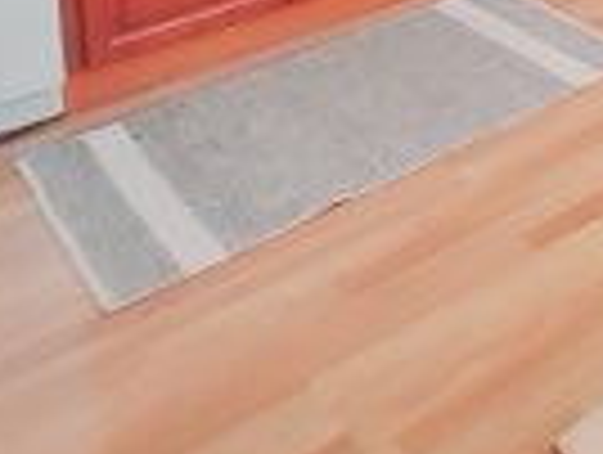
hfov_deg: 25.6
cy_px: -396
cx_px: 832
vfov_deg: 18.1
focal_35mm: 62
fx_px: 1082
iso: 250
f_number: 2.2
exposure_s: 1/60
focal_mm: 1.8
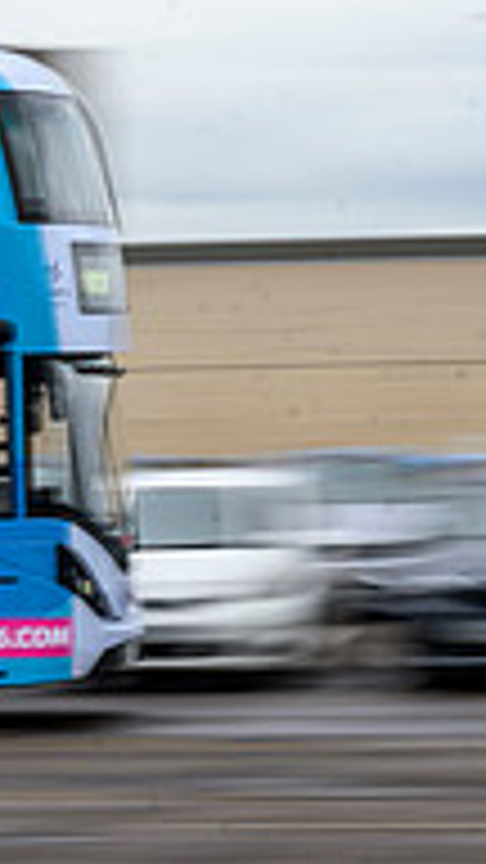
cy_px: 458
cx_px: -516
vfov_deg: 8.6
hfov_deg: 4.7
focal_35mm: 252
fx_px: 5773
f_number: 20
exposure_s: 1/4
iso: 64
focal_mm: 70
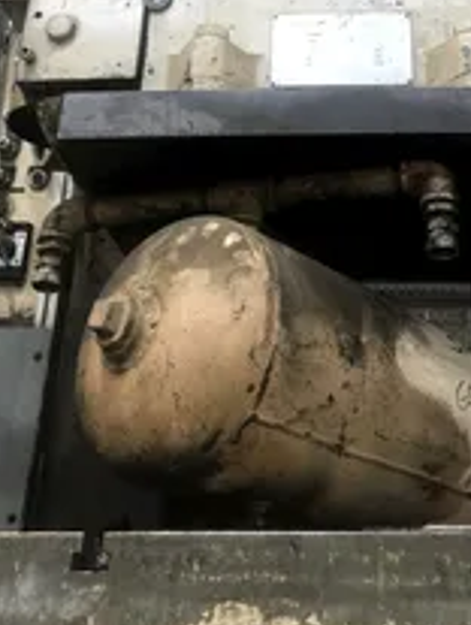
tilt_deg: +31.9
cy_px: 54
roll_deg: -2.3
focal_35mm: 54
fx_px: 977
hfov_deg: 26.8
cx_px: 344
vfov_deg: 33.5
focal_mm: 4
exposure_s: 1/24
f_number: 1.8
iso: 40
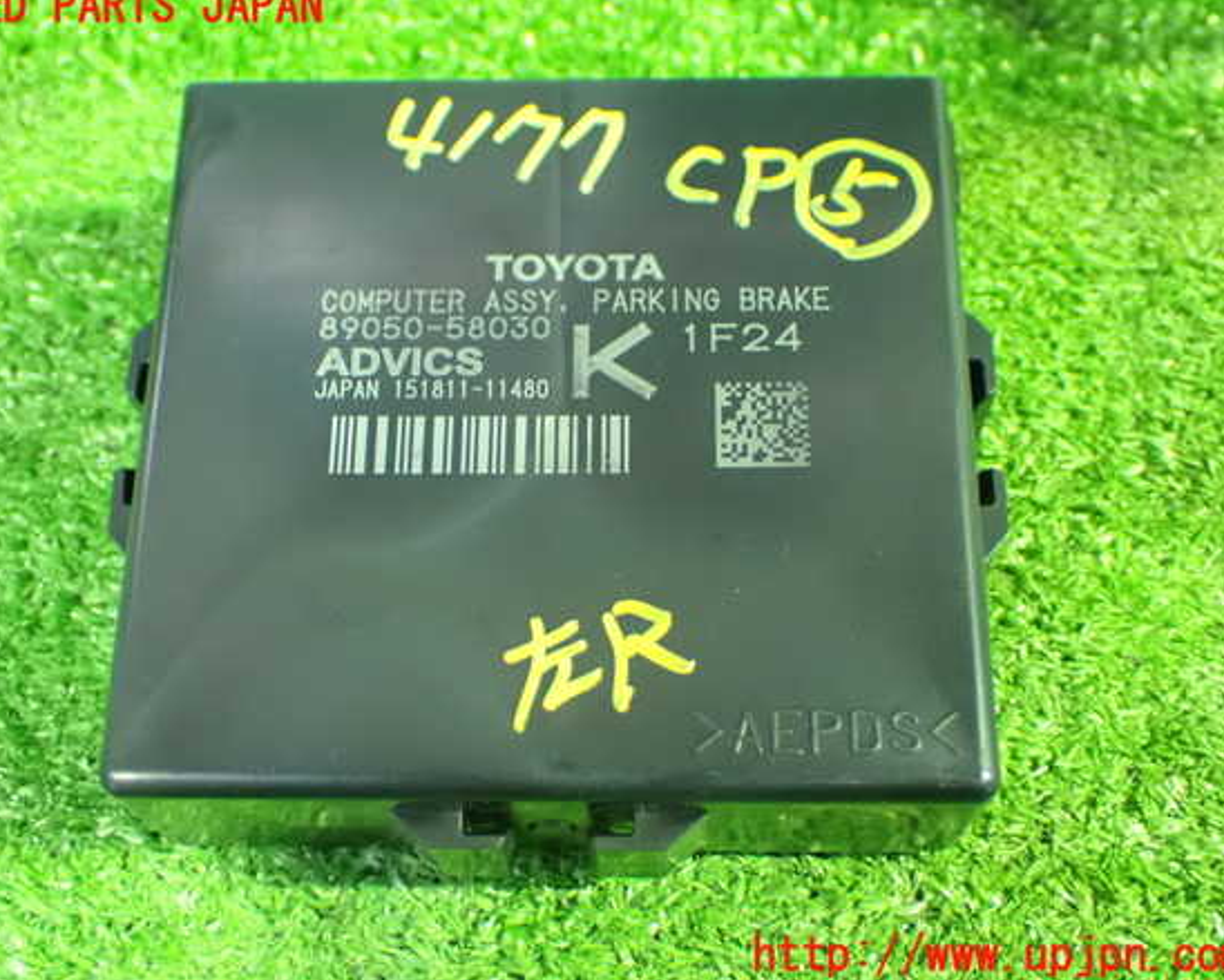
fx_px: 1704
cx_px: 587
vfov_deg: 32.1
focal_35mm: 47
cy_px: 482
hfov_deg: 39.5
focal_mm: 7.84
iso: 1600
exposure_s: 1/13
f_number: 2.9
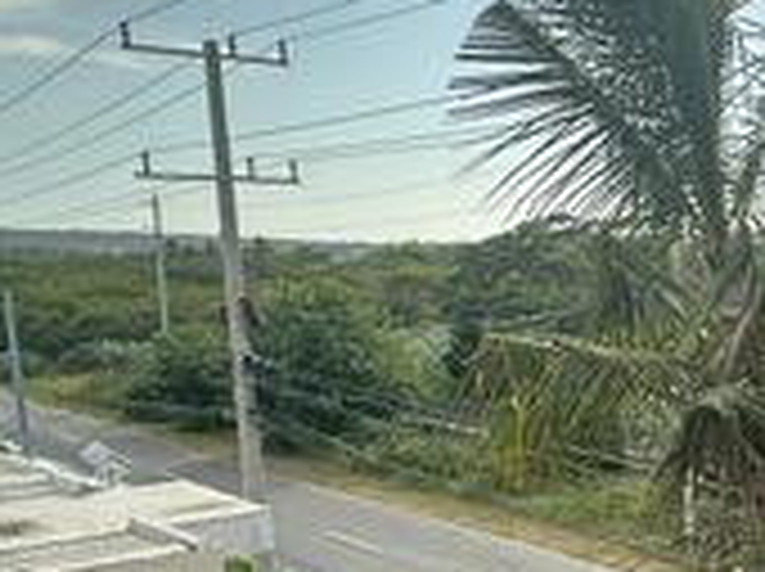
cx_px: 1055
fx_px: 1214
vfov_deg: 26.3
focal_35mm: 55
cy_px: 383
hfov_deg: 27.6
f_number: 2.2
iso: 40
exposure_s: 1/801
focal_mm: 2.22
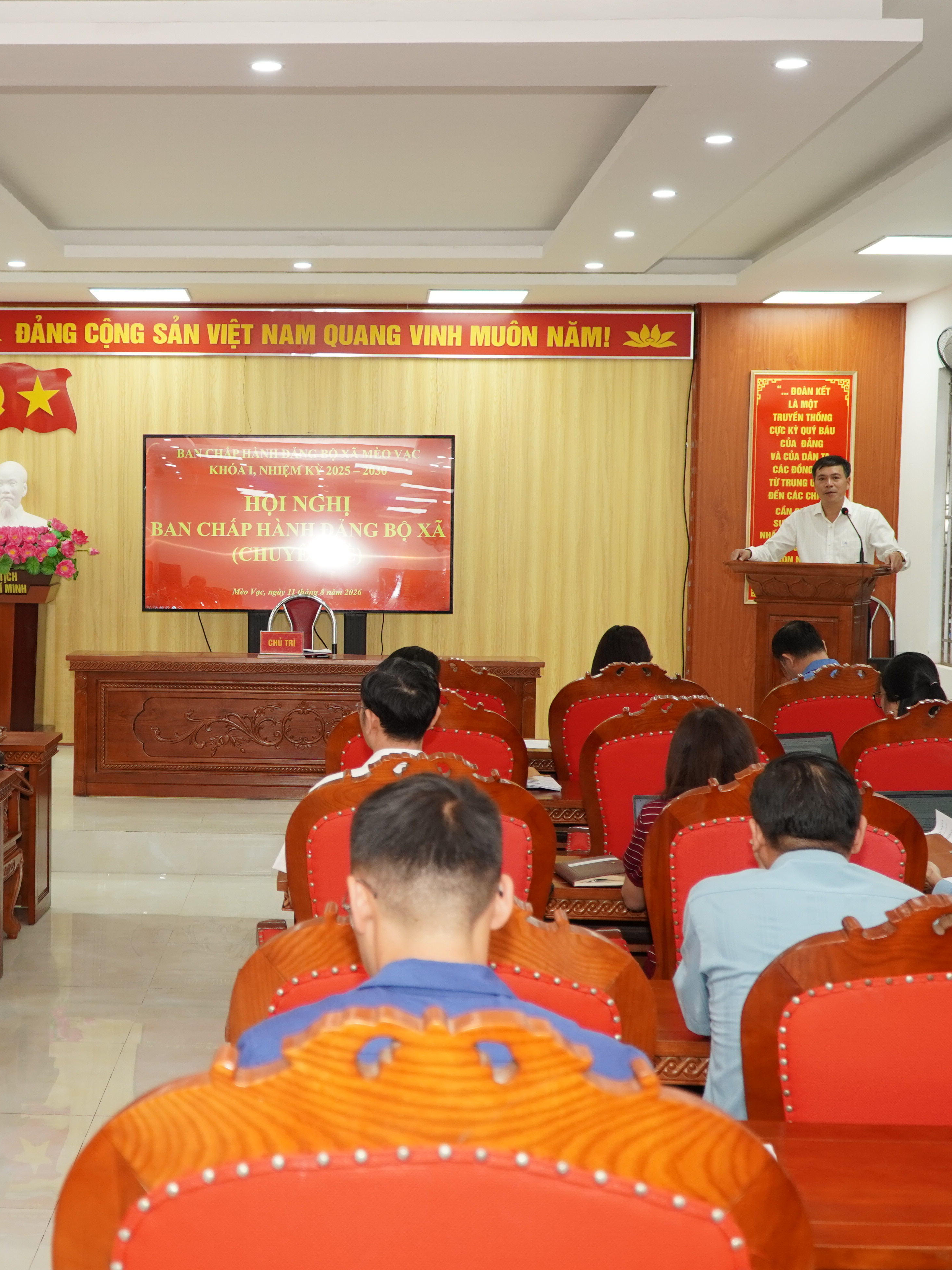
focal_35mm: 51
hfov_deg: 28.2
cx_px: 211
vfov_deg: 37.7
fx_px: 1861
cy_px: 639
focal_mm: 23
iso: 500
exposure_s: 1/160
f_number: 4
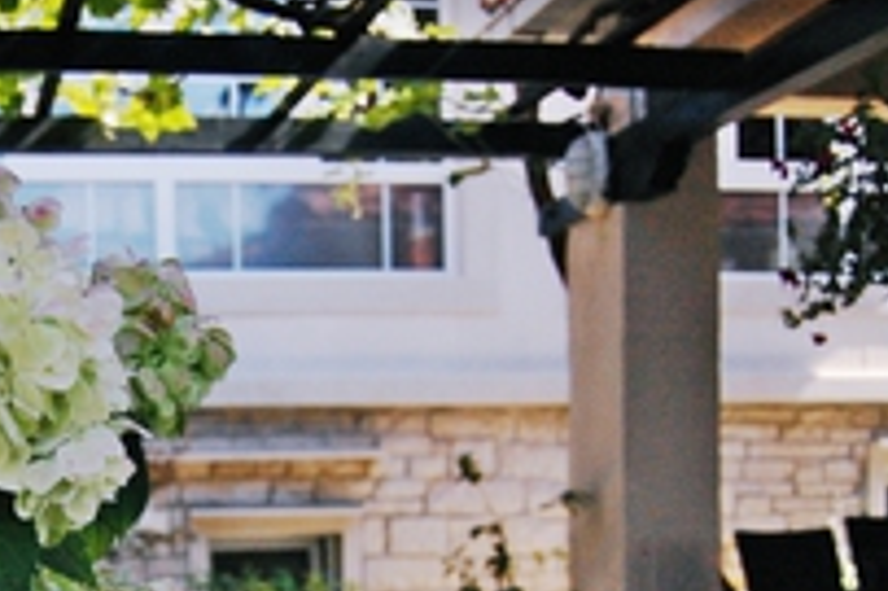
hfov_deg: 32.3
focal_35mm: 60
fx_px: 1479
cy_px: 646
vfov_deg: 21.5
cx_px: 153
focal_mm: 18
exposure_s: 1/4000
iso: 800
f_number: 3.5
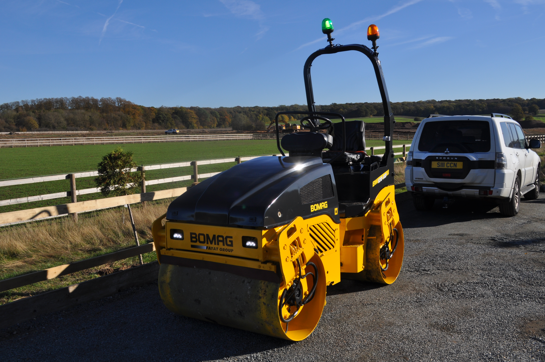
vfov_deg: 36.8
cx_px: 272
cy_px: 181
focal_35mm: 36
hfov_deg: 53.2
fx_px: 544
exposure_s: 1/400
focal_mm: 24
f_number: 10
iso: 200
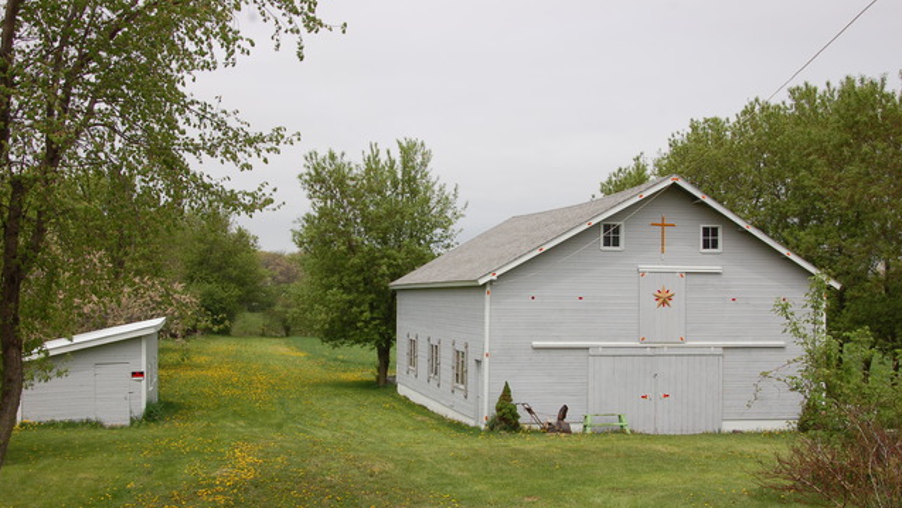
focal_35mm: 41
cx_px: 450
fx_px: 981
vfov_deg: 29.0
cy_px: 297
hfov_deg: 49.4
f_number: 9
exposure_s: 1/320
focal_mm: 26
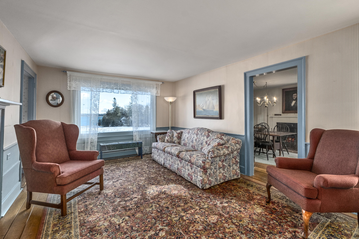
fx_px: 150
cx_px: 180
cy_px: 120
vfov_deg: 77.3
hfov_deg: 100.4
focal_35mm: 15
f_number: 8
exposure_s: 1/50
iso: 400
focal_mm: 10
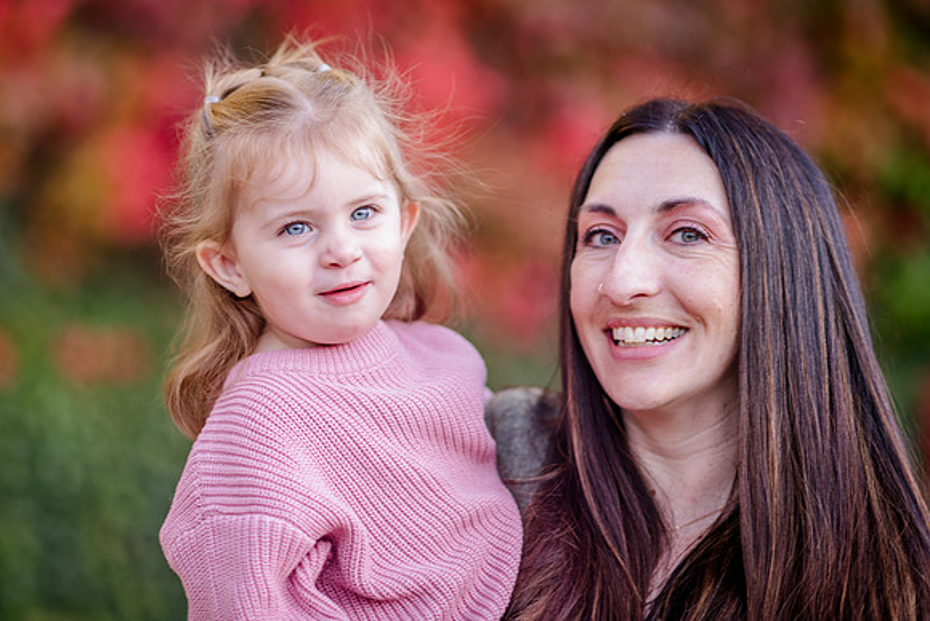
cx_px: 396
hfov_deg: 17.0
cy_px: 265
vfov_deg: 11.4
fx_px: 3115
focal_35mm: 121
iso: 200
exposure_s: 1/160
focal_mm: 105
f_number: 2
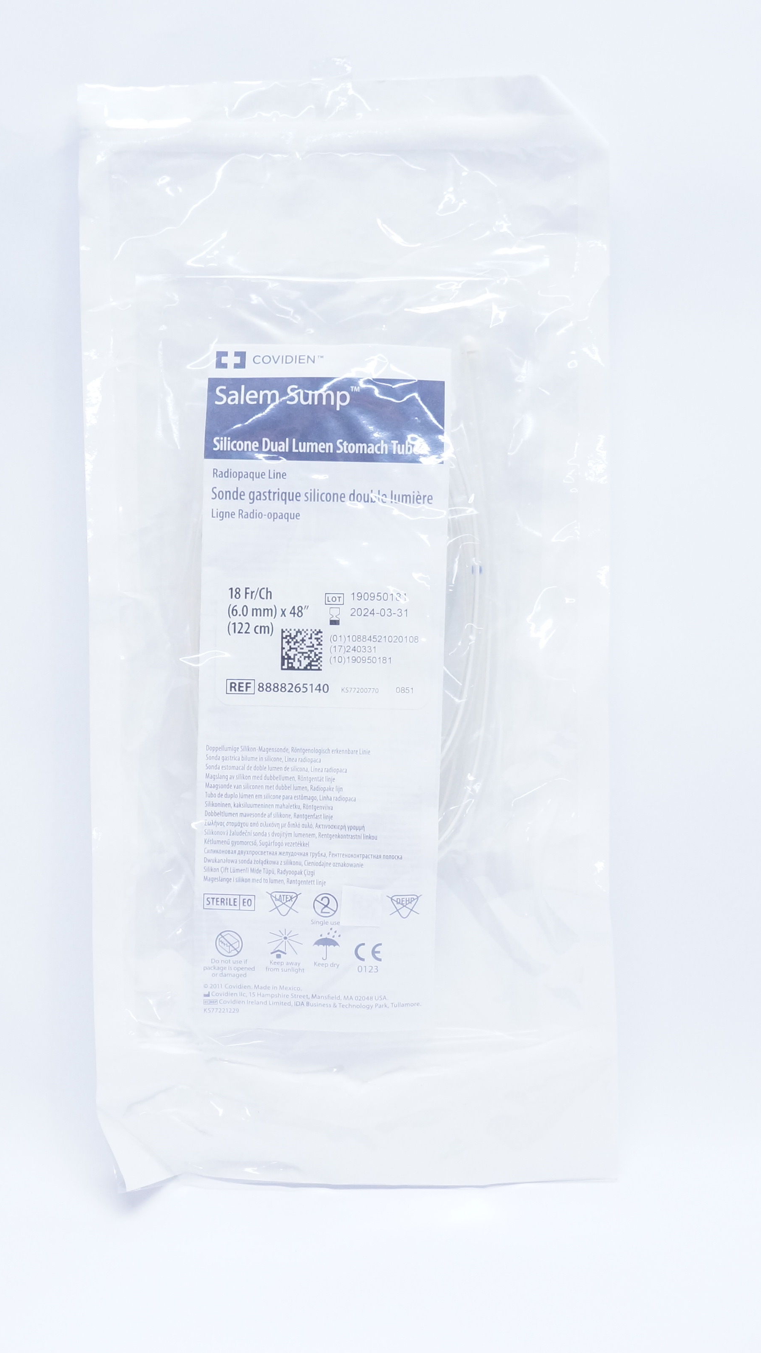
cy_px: 687
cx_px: 346
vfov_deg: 39.2
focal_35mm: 53
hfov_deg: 22.6
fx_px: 1901
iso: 1600
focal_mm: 22
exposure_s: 1/125
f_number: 5
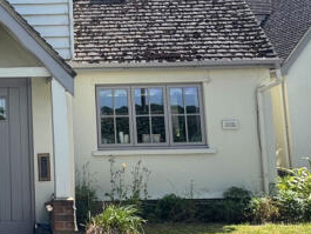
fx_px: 485
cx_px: -2
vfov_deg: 26.7
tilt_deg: +7.9
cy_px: 59
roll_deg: +2.3
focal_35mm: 54
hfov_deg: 32.6
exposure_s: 1/840
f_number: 2.2
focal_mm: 2.22
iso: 40
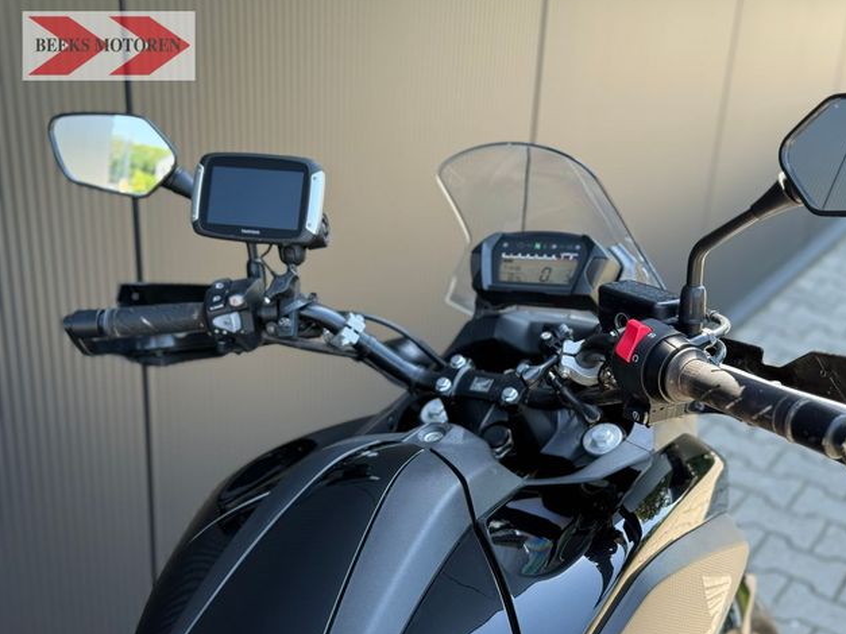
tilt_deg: -23.5
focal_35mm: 49
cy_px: 314
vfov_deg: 29.7
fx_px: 1197
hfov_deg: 38.9
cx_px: 430
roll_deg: -3.7
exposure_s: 1/386
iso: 100
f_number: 1.78
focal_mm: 6.76
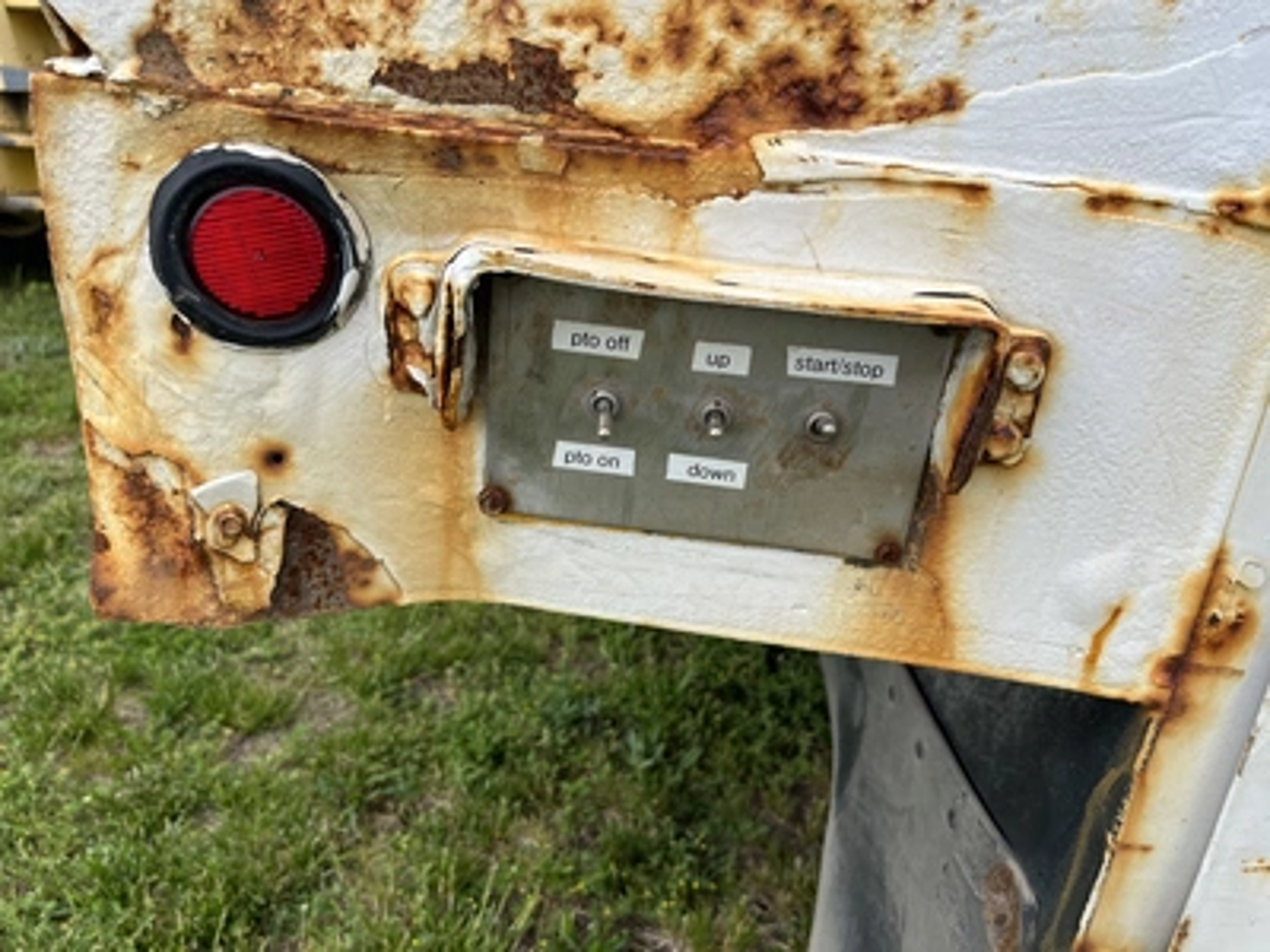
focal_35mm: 26
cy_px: 476
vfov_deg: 53.1
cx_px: 635
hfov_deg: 67.3
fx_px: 954
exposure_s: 1/891
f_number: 1.6
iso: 50
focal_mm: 5.1
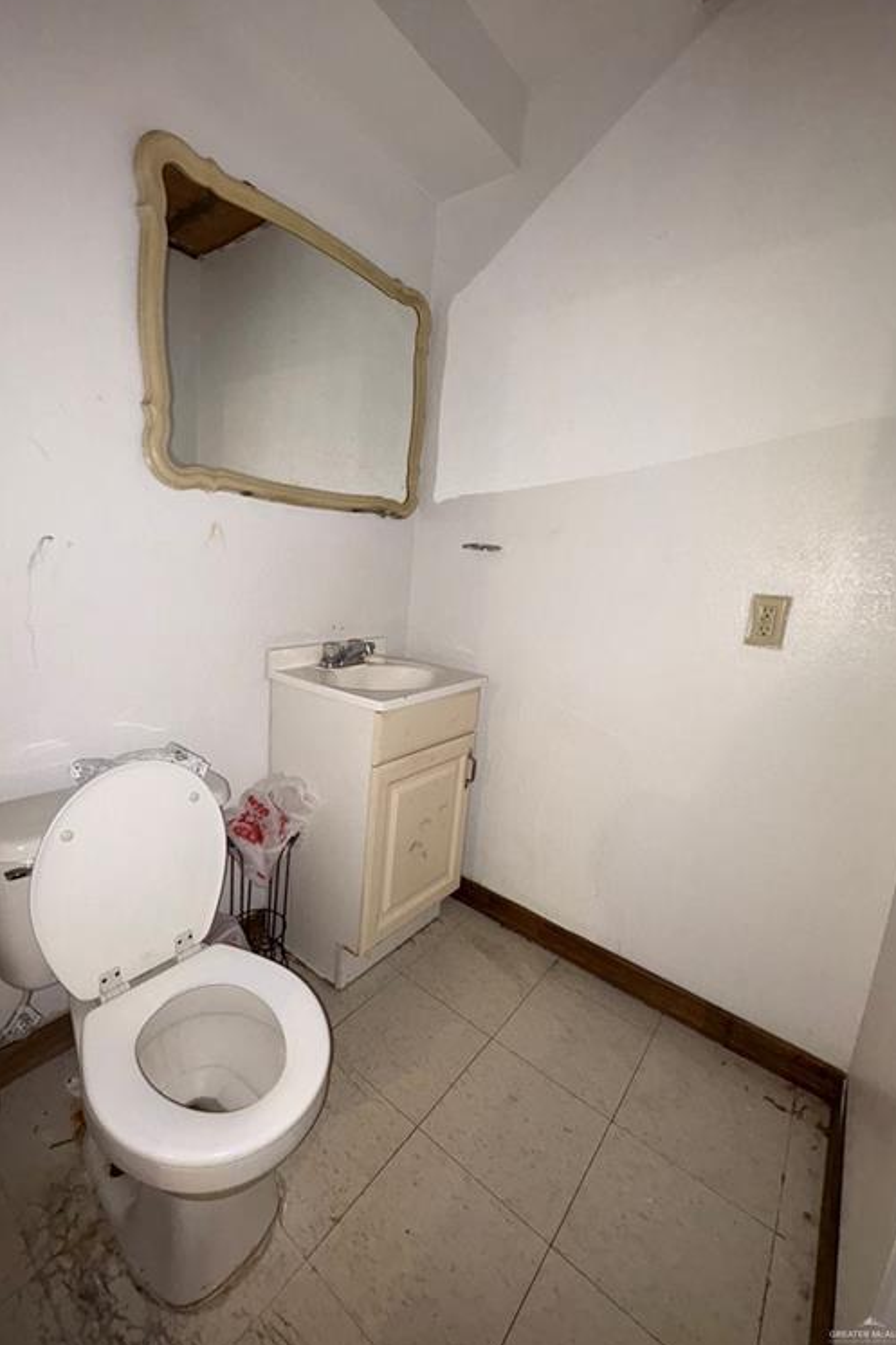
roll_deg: -4.0
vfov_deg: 100.4
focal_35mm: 15
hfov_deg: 77.1
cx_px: 402
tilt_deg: -10.6
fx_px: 560
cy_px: 663
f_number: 2.2
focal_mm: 2.22
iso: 100
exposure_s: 1/40
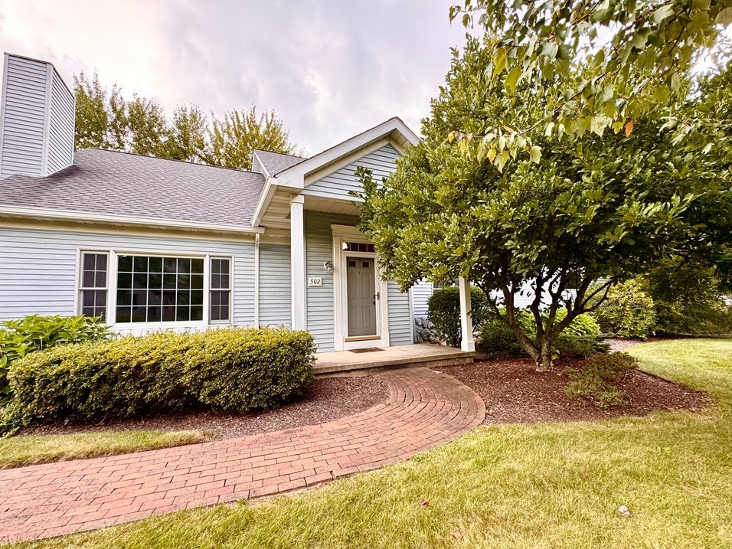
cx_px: 359
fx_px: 317
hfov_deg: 98.2
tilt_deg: +4.1
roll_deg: +0.6
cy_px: 287
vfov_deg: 81.7
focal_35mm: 15
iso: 40
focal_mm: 2.22
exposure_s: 1/99
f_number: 2.2
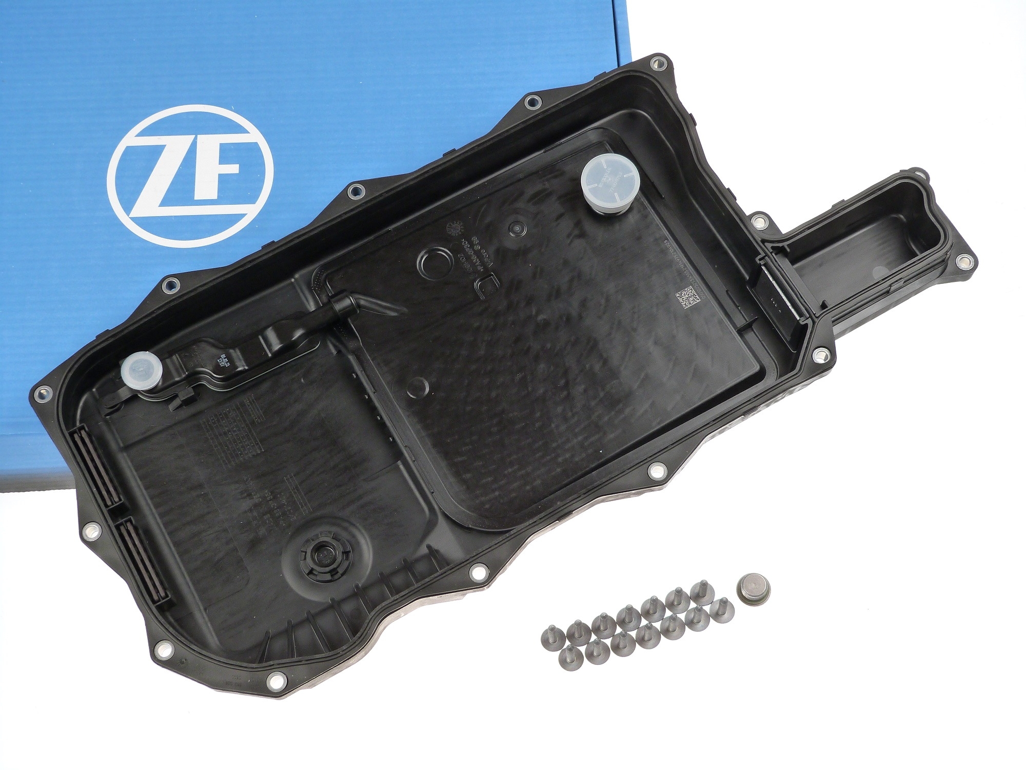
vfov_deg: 30.9
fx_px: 1393
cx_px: 513
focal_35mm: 47
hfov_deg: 40.4
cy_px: 385
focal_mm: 8.5
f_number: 3.2
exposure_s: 1/60
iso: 160
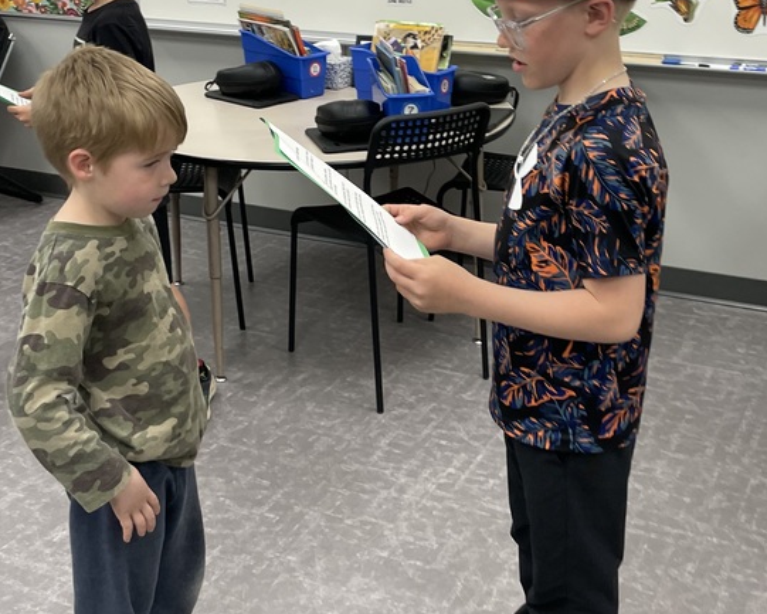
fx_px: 1090
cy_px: 235
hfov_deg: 38.8
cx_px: 398
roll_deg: +3.1
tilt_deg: -25.5
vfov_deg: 31.3
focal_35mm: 48
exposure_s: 1/120
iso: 125
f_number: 1.6
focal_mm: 4.2
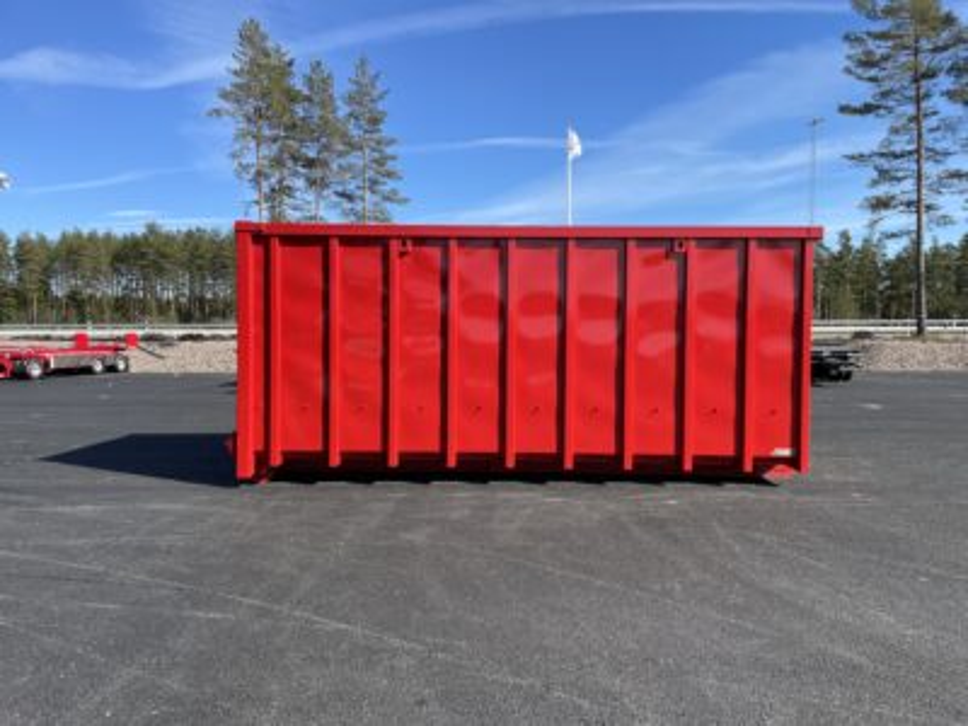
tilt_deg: -2.8
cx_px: 484
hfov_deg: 67.3
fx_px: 727
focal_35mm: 26
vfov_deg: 53.1
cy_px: 363
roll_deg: +0.2
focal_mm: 4.2
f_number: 1.6
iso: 32
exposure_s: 1/1984
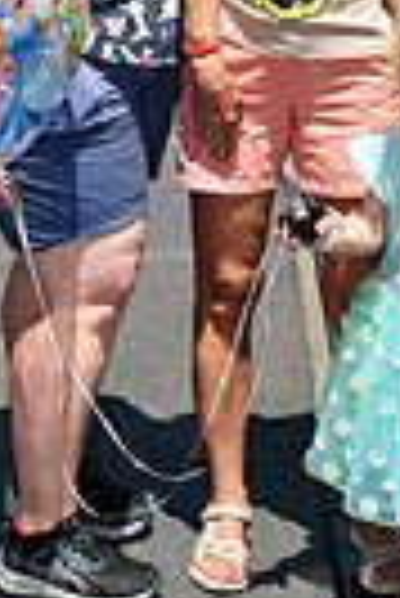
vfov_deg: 16.1
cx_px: 198
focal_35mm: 122
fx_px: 2028
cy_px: -121
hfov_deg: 11.3
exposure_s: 1/250
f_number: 10
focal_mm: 24
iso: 100
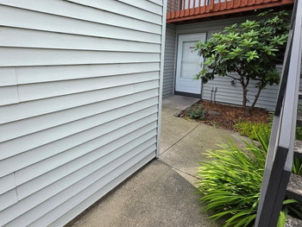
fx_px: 166
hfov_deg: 83.5
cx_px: 120
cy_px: 95
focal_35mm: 19
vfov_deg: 68.3
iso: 32
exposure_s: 1/377
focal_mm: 2.2
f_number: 1.9
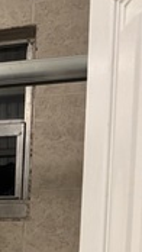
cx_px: -340
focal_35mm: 100
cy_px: 291
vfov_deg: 20.2
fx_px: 669
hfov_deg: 8.8
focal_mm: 6.76
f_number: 1.78
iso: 320
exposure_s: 1/60
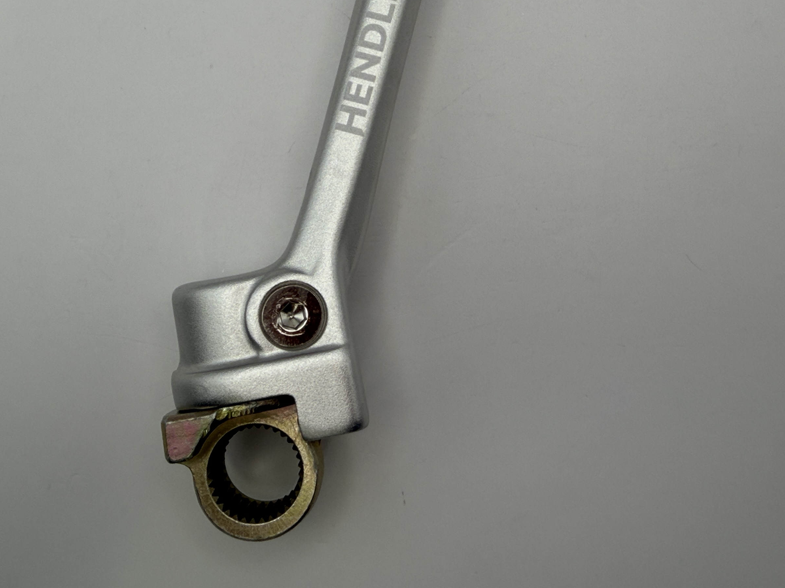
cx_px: 380
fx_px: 952
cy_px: 139
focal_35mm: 42
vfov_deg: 33.6
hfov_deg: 44.8
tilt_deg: -80.6
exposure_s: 1/201
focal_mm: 2.22
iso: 40
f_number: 2.2
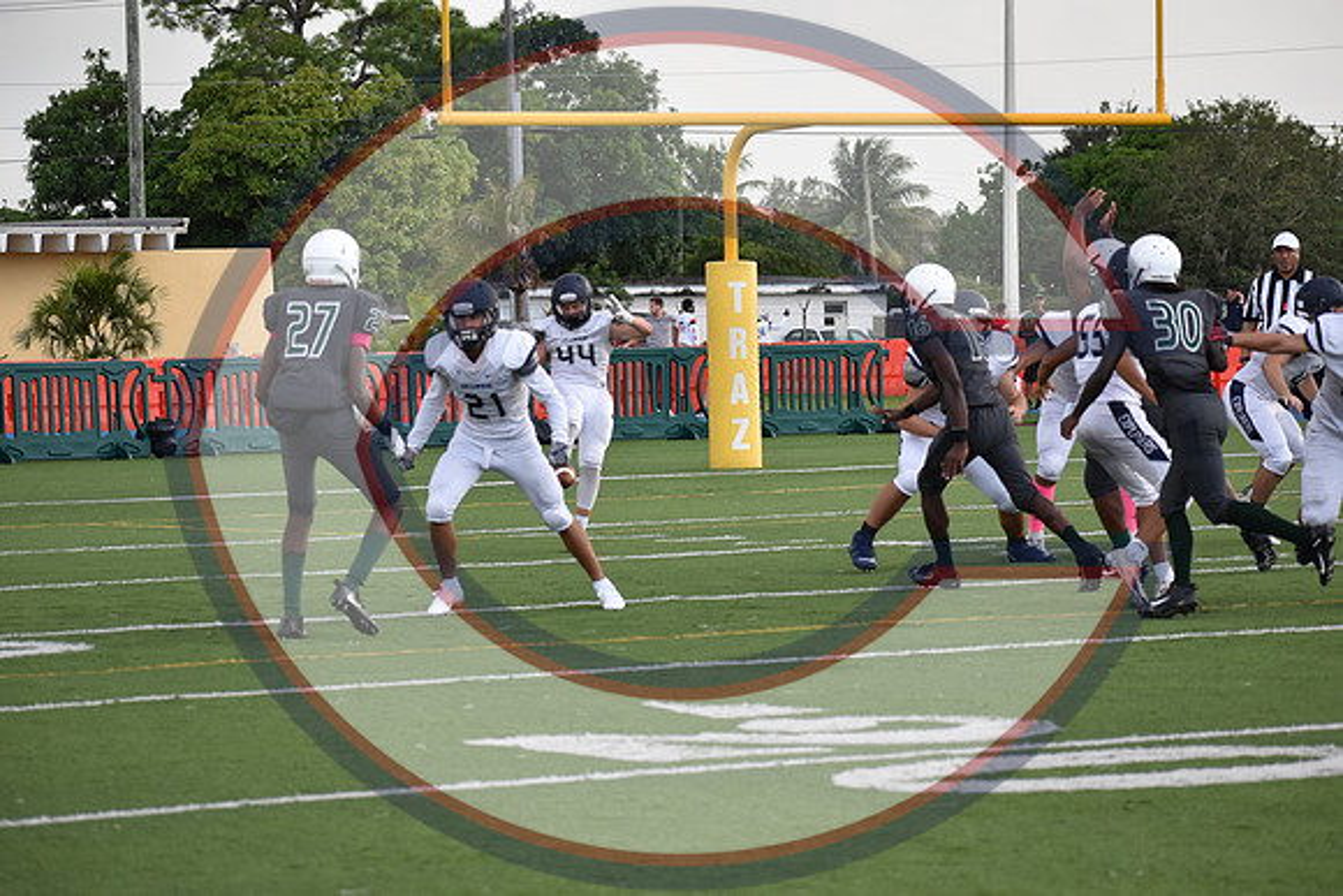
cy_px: 448
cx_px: 672
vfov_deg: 9.0
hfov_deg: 13.4
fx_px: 5709
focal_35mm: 153
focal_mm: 102
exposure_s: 1/800
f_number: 4.8
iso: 800
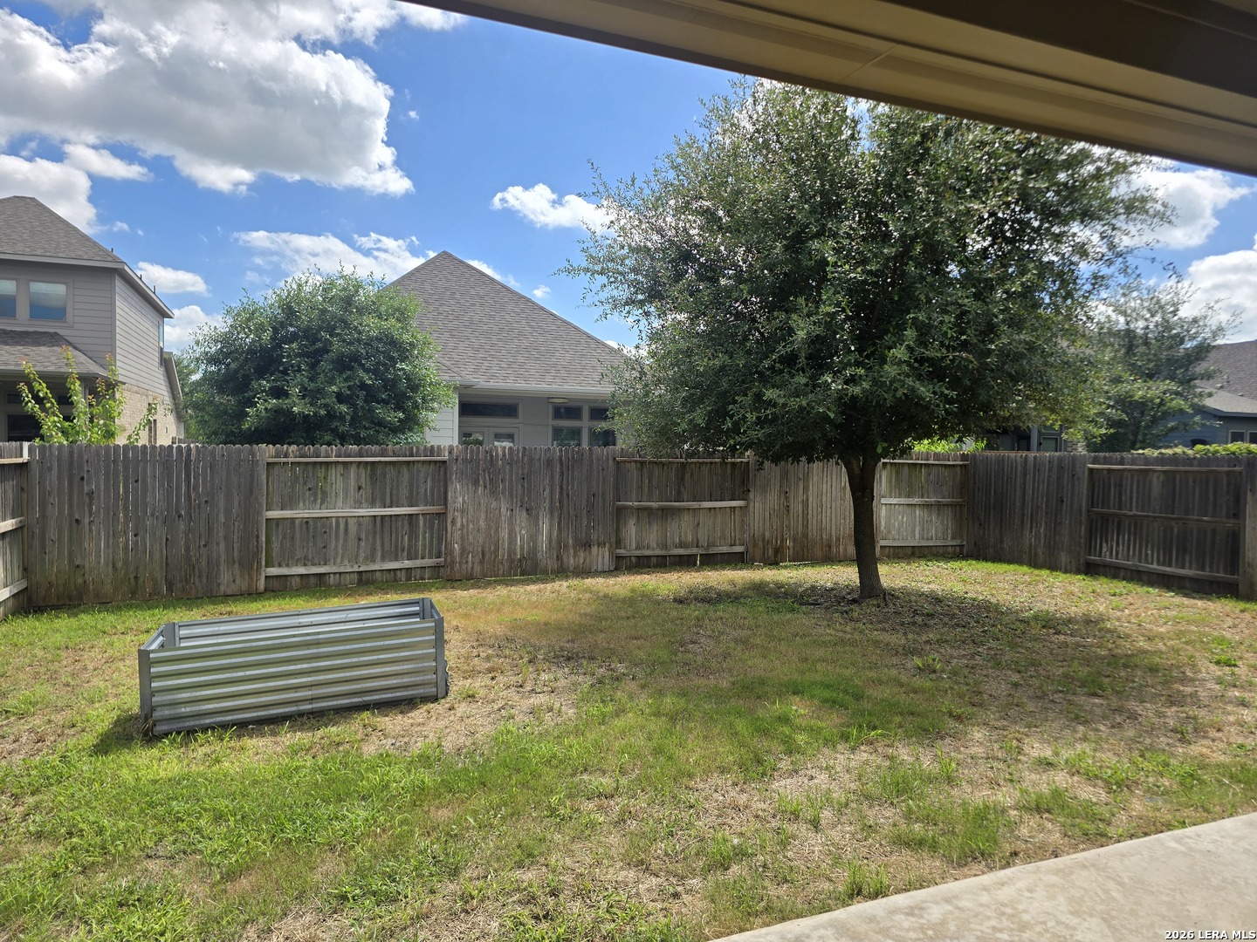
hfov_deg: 73.9
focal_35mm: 23
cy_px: 471
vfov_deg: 58.9
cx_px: 628
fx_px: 835
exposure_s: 1/709
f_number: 1.7
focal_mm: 6.3
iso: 12
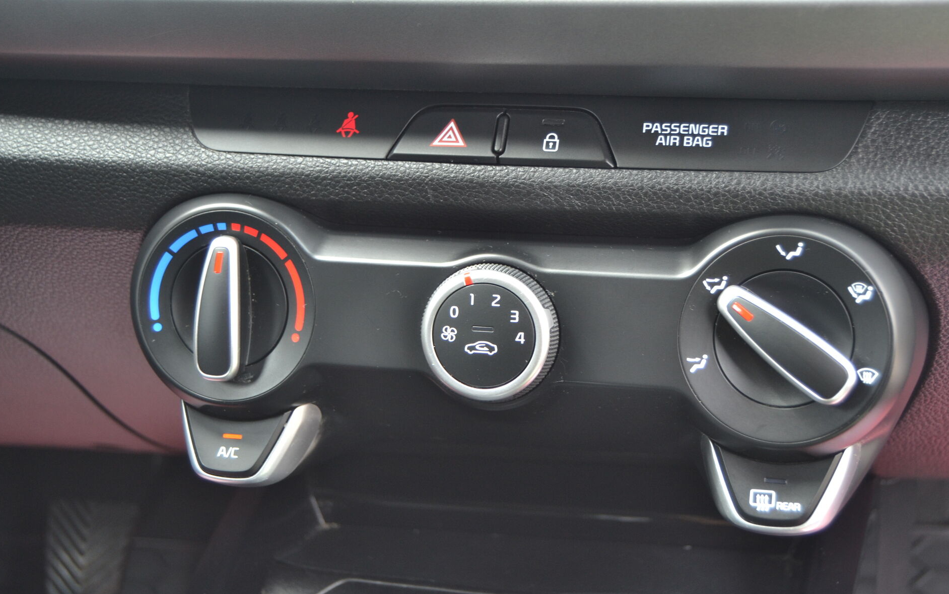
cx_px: 480
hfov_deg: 37.2
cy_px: 319
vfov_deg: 23.8
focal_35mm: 55
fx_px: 1410
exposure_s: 1/60
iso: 400
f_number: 4.5
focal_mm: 35
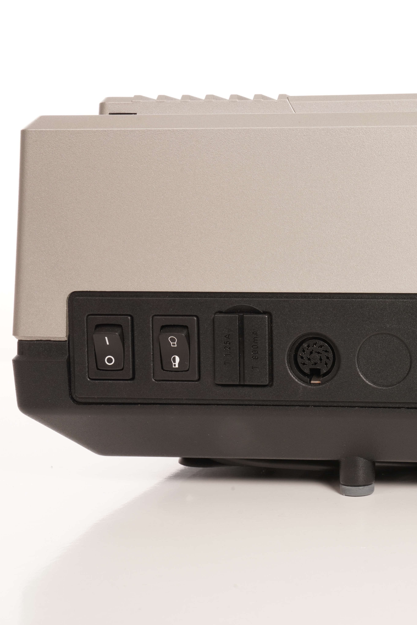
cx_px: 433
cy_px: 308
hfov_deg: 19.6
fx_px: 1164
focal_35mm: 67
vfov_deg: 30.1
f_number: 20
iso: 400
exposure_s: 1/160
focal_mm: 44
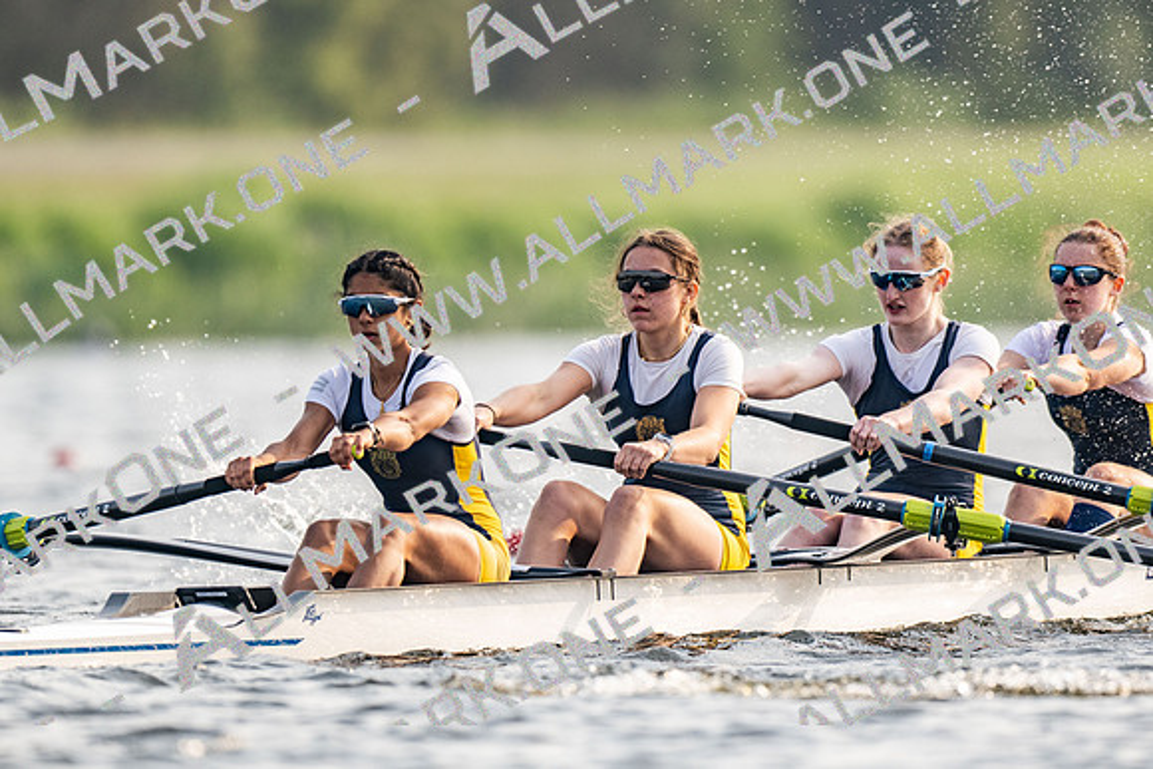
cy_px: 384
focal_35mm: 900
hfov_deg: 2.3
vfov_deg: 1.5
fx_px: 28845
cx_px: 576
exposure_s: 1/2500
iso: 320
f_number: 4
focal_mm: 600
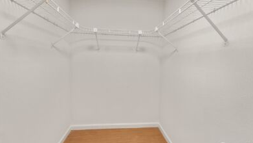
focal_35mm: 15
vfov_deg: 70.4
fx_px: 101
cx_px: 127
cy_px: 65
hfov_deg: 103.0
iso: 320
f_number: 7.1
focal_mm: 14
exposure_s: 1/100
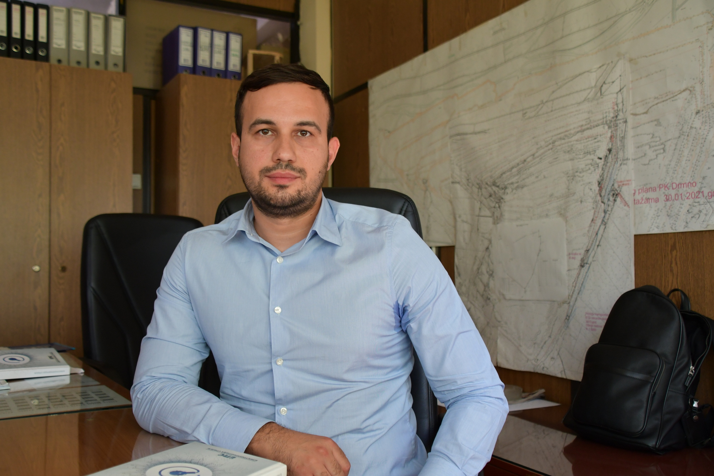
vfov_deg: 36.9
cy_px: 238
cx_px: 357
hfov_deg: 53.1
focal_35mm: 36
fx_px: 714
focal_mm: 24
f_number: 3.8
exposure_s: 1/160
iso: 800
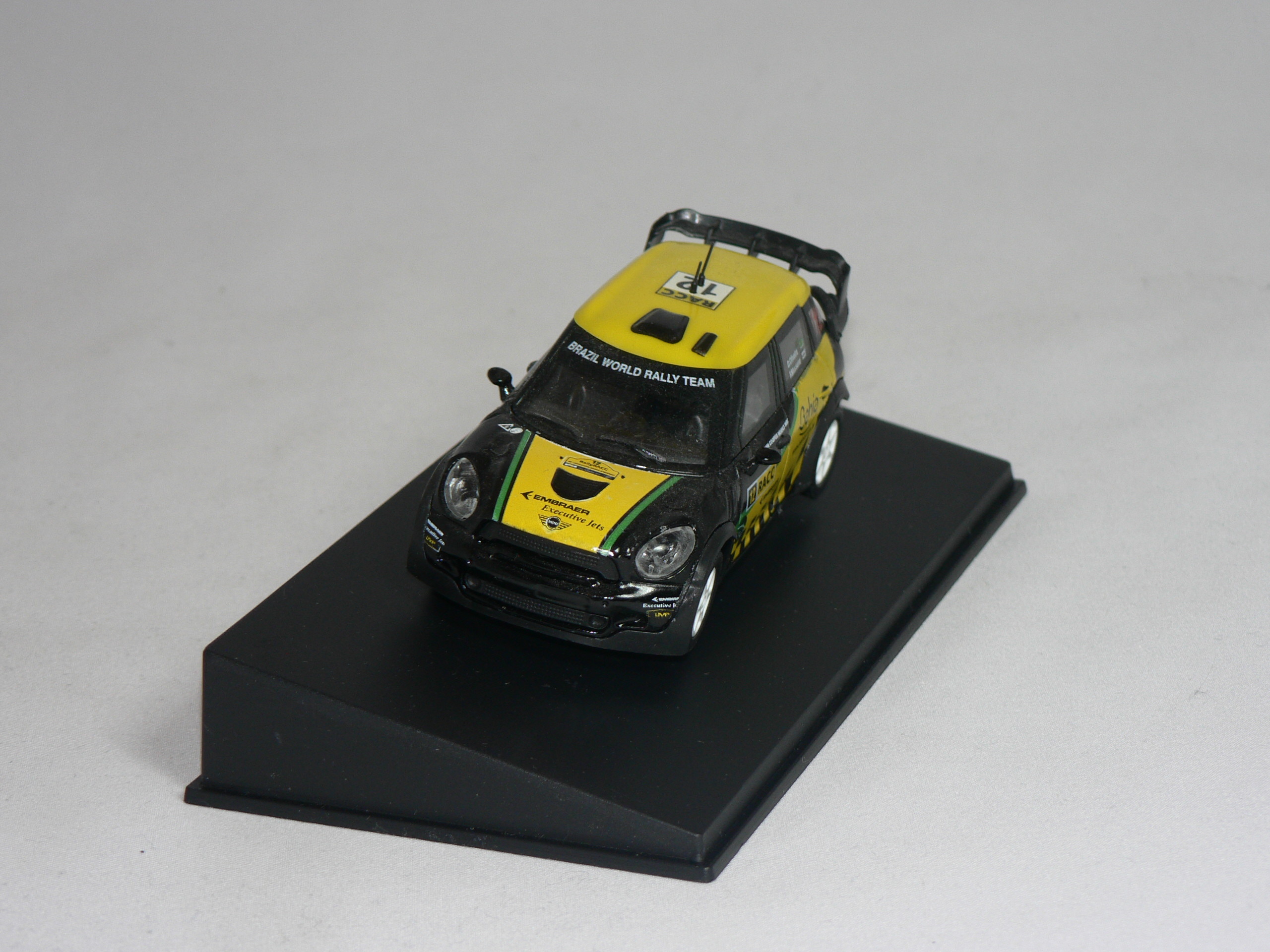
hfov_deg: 19.8
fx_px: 3632
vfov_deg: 14.9
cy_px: 476
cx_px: 635
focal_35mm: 99
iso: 80
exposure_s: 1/60
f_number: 3.2
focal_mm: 16.5
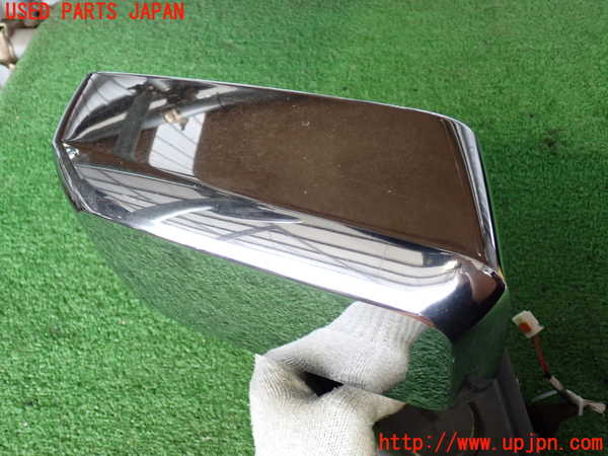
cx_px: 304
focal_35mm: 36
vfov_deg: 39.7
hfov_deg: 51.4
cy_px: 228
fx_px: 632
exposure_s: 1/40
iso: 320
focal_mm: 6.37
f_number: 2.5
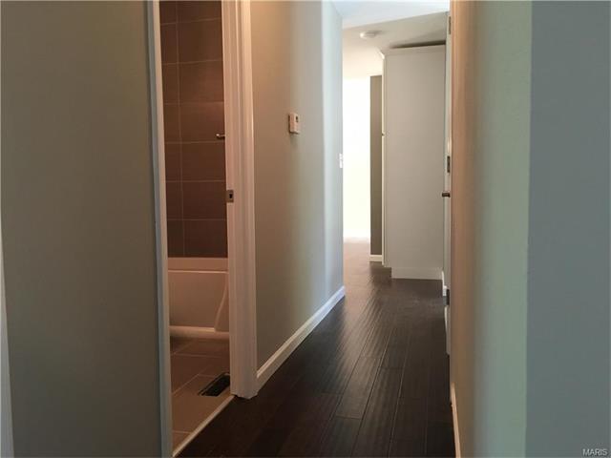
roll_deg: +1.2
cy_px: 229
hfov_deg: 61.7
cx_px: 306
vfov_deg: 48.2
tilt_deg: -4.3
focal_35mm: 29
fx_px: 512
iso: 200
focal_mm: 4.15
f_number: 2.2
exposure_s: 1/24
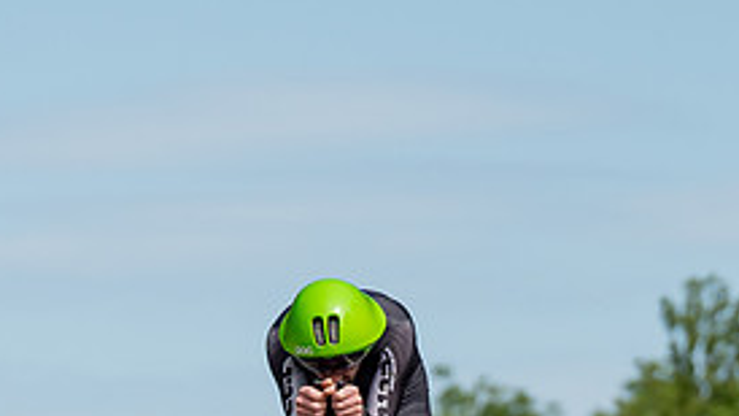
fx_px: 15007
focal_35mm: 766
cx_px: 374
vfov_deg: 1.6
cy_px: 462
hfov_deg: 2.8
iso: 125
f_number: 5
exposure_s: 1/1000
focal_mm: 200
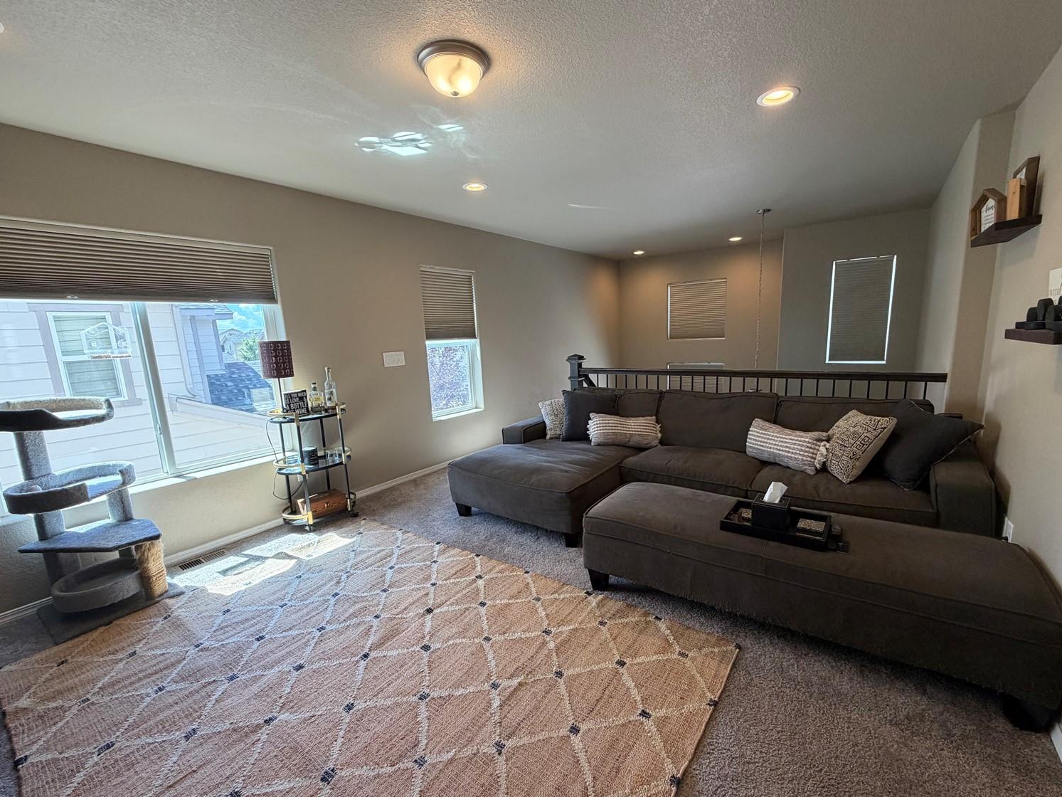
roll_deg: +2.8
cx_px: 546
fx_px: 460
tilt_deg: -9.4
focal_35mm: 15
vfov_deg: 81.7
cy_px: 416
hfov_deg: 98.1
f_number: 2.2
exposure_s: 1/120
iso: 160
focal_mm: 2.22
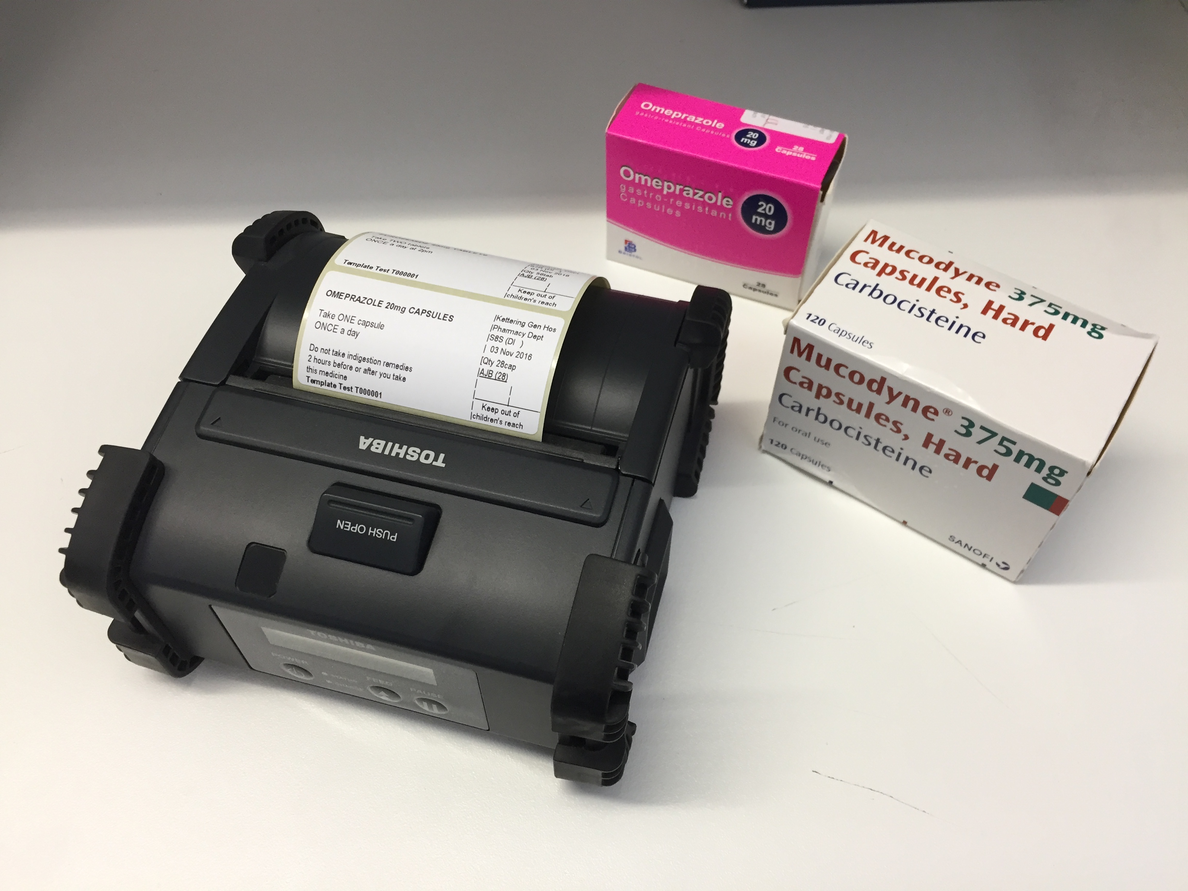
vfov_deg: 48.2
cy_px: 446
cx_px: 594
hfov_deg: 61.7
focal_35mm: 29
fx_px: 995
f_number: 2.2
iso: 64
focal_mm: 4.15
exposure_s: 1/33
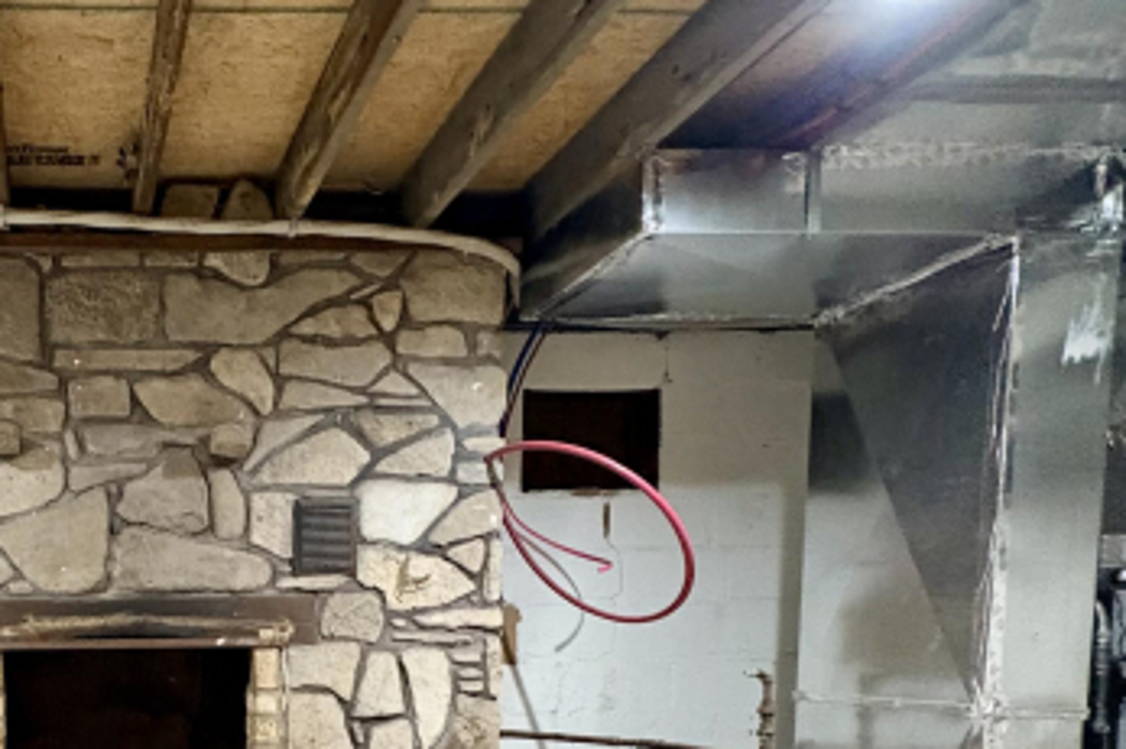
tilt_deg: -2.7
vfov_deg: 42.4
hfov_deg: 56.1
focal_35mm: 28
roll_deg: +0.8
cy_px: 681
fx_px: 875
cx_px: 102
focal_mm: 2.22
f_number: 2.2
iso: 1000
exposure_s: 1/40
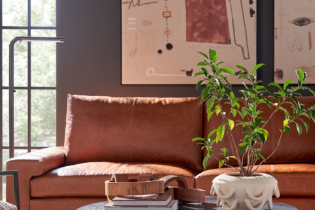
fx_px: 875
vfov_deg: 13.7
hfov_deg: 20.1
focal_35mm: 100
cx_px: 267
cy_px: 112
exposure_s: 1/125
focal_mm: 47
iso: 200
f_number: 4.5
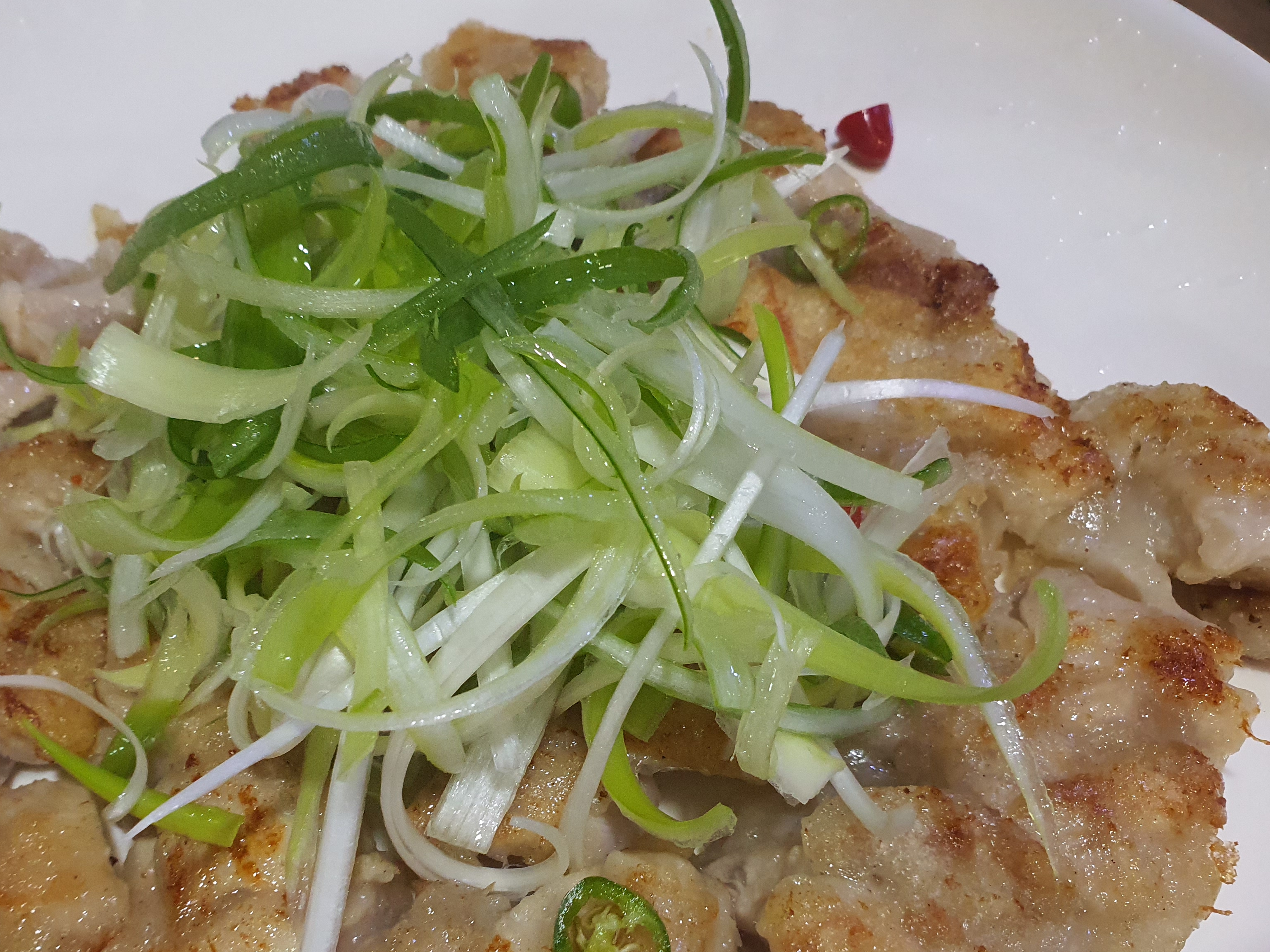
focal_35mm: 34
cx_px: 456
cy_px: 586
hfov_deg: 53.2
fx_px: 1247
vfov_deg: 41.5
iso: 400
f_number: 2.4
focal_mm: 4.3
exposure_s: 1/40
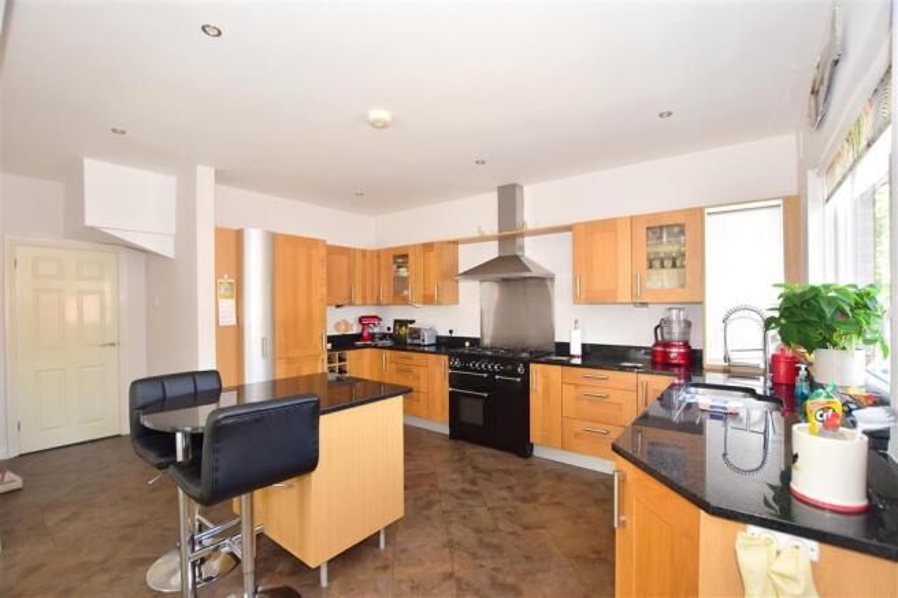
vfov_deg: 77.3
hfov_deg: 100.4
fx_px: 374
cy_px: 299
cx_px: 449
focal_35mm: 15
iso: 500
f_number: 5
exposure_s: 1/60
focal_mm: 10
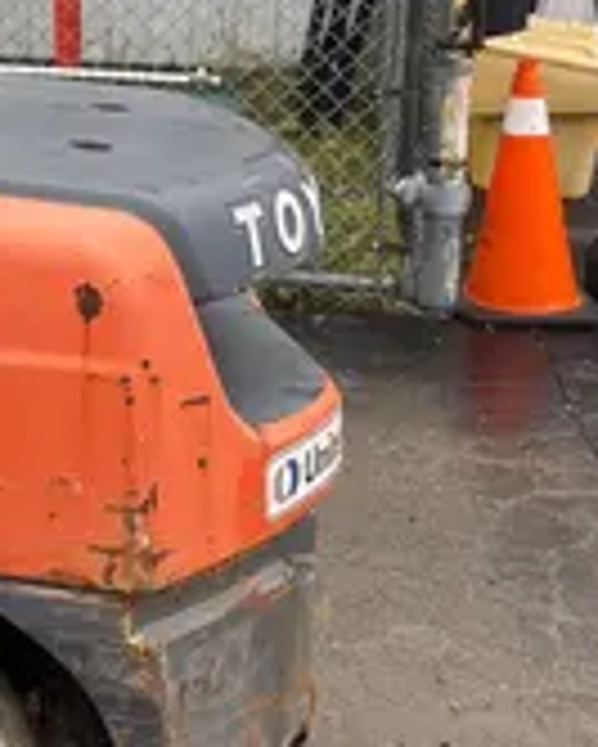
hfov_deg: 14.8
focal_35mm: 84
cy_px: 74
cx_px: -625
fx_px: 1857
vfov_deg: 22.2
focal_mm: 4.2
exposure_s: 1/176
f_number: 1.6
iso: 32
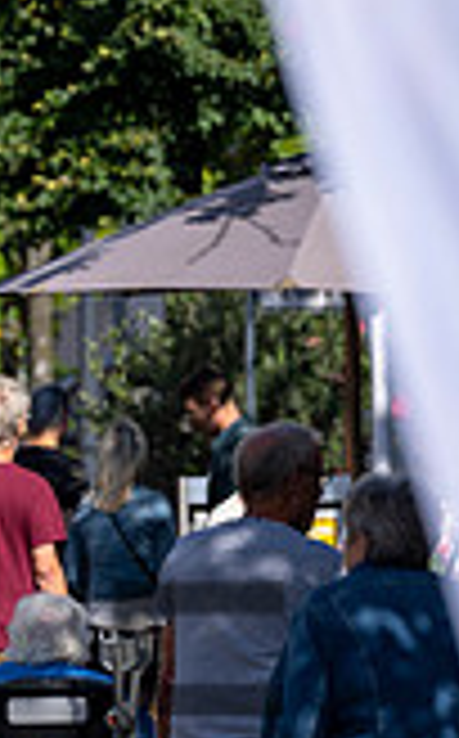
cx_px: -768
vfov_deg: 2.8
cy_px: 607
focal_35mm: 759
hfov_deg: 1.7
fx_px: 15245
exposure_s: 1/800
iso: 100
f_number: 4.5
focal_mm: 200
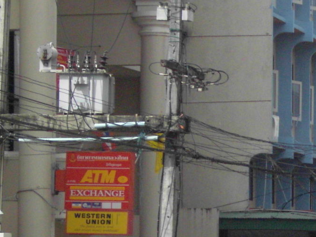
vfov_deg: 6.9
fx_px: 1962
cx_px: 436
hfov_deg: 9.0
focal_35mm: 215
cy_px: 192
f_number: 12.6
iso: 400
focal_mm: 16.1
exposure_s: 1/500
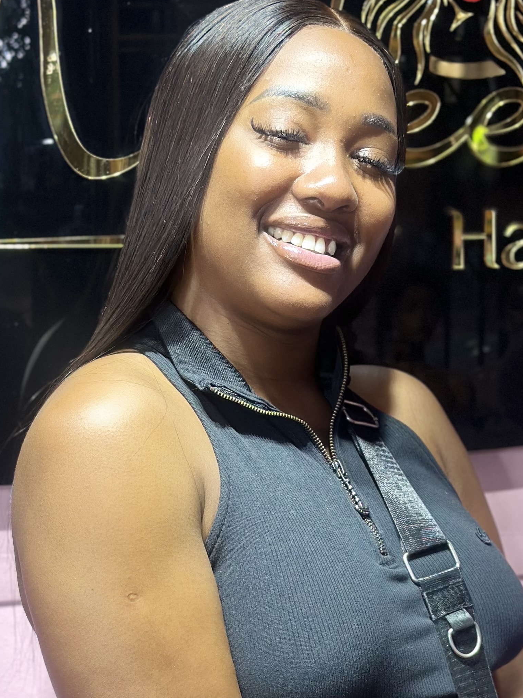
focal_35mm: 95
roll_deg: -0.8
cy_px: 506
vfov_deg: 20.5
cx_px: 323
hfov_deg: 15.5
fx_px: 1914
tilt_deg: -10.3
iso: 80
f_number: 1.78
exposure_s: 1/100
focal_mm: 6.86
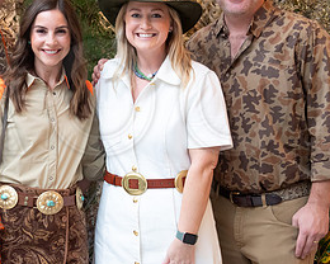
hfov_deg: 20.7
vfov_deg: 16.7
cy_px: 91
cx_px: 91
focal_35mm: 92
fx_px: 899
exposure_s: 1/100
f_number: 5.6
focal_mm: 44
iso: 3200
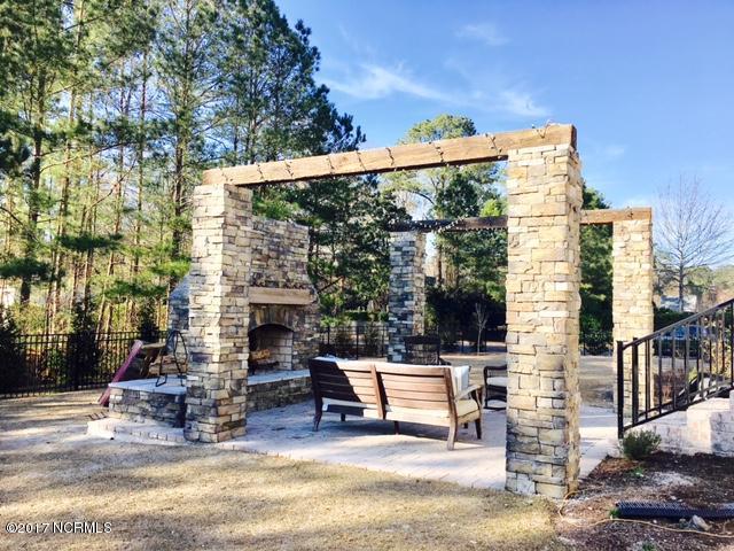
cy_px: 276
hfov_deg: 61.7
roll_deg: -1.3
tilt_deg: +4.6
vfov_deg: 48.2
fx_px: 615
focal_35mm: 29
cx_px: 367
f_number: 2.2
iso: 25
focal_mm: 4.15
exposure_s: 1/725
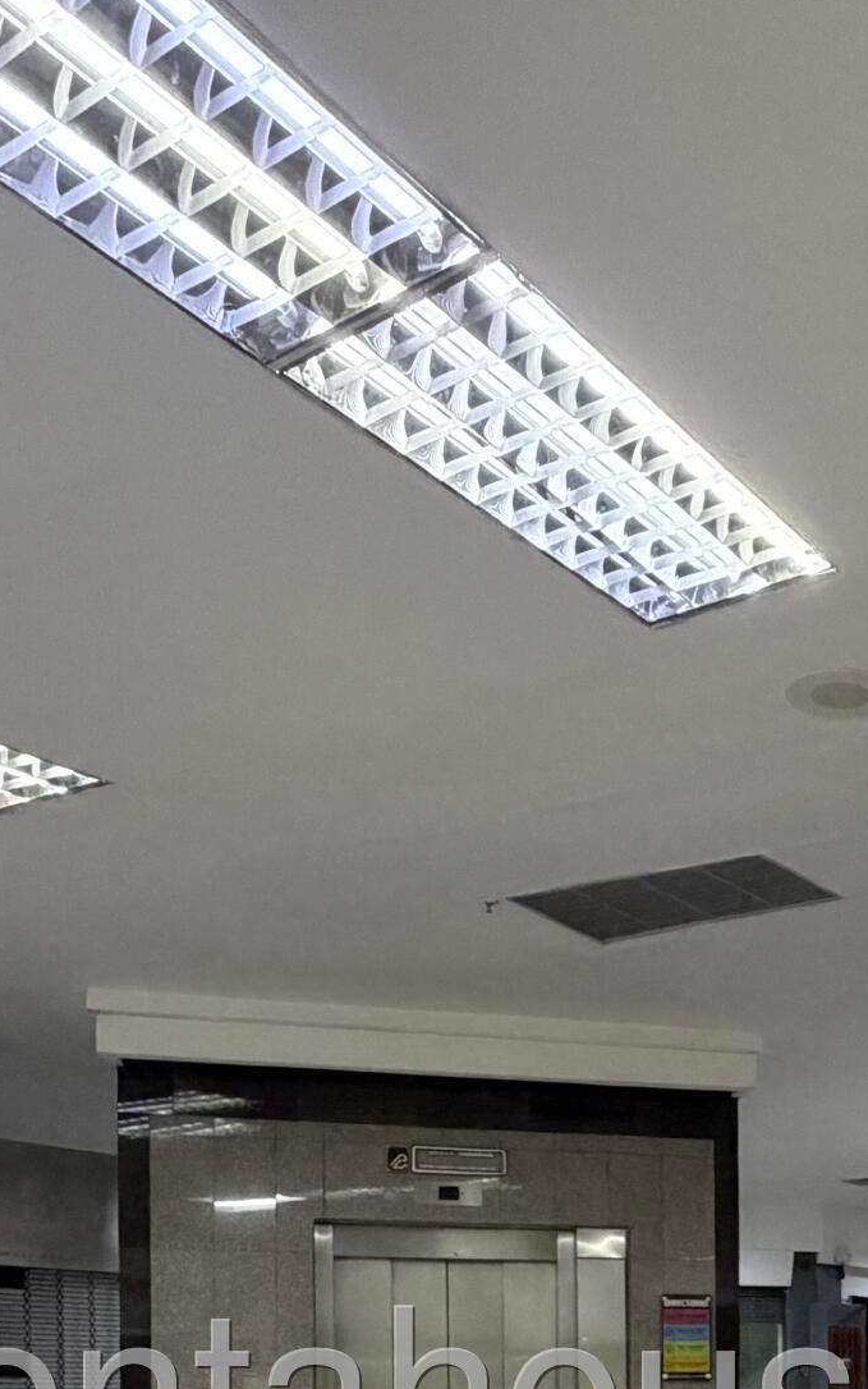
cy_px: 1389
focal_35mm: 41
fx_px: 1551
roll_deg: +0.8
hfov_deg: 28.4
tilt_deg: +1.0
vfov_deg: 41.8
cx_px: 952
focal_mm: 2.22
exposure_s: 1/60
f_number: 2.2
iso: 500
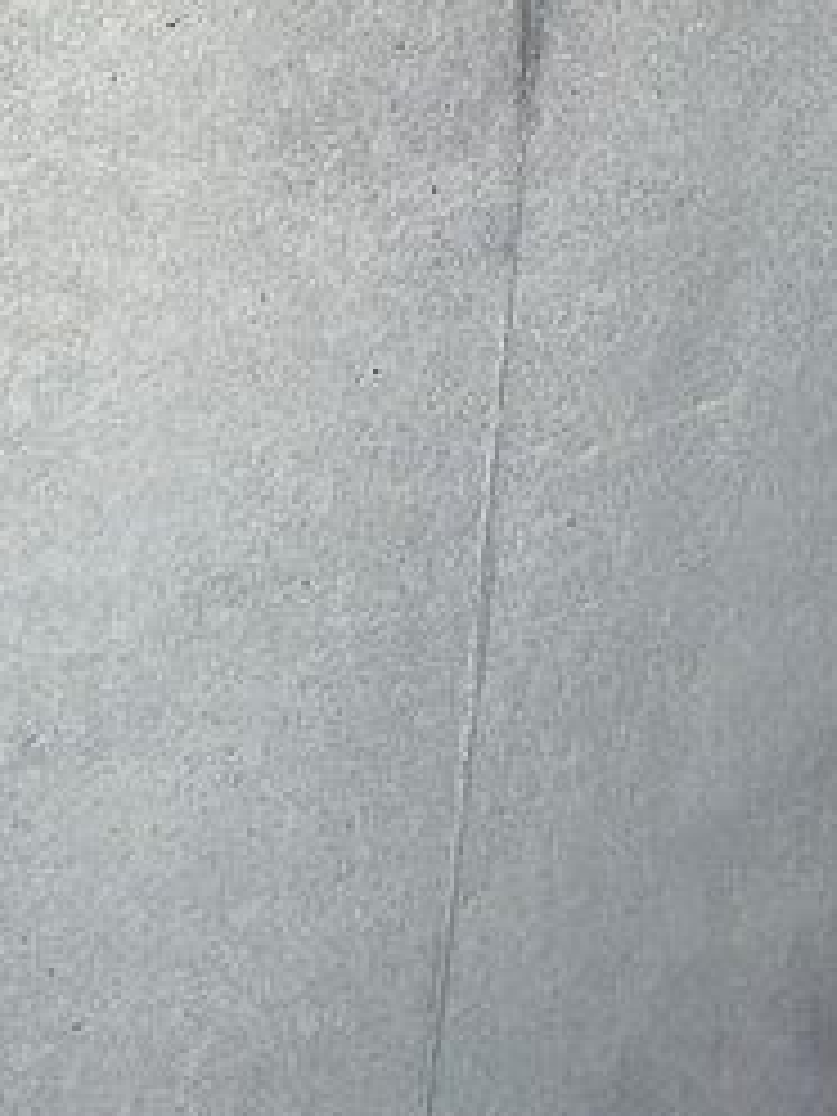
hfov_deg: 33.2
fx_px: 1354
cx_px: 153
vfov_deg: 28.9
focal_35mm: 42
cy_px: -544
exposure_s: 1/158
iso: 20
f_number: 2.4
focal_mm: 1.54
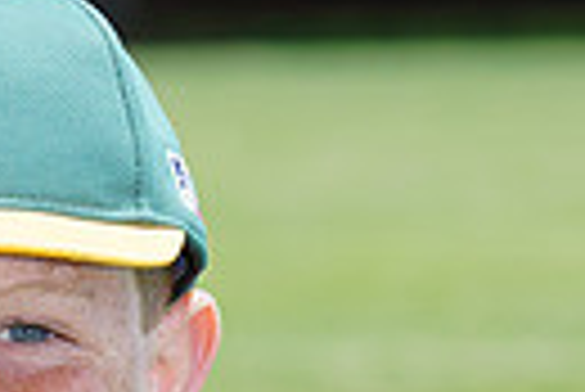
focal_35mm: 823
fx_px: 13389
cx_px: 90
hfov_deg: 2.5
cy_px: 629
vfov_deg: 1.7
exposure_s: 1/200
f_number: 10
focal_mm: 184
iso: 200
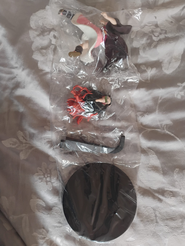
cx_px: 92
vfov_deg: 63.4
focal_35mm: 28
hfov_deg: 49.9
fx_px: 199
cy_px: 123
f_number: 1.8
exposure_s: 1/30
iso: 1128
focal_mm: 4.26
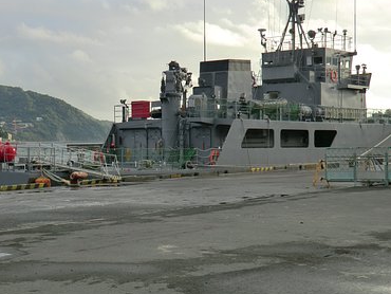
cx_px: 168
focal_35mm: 65
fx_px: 735
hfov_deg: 29.8
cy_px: 172
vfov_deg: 22.6
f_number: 4
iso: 64
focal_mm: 8.4
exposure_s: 1/160
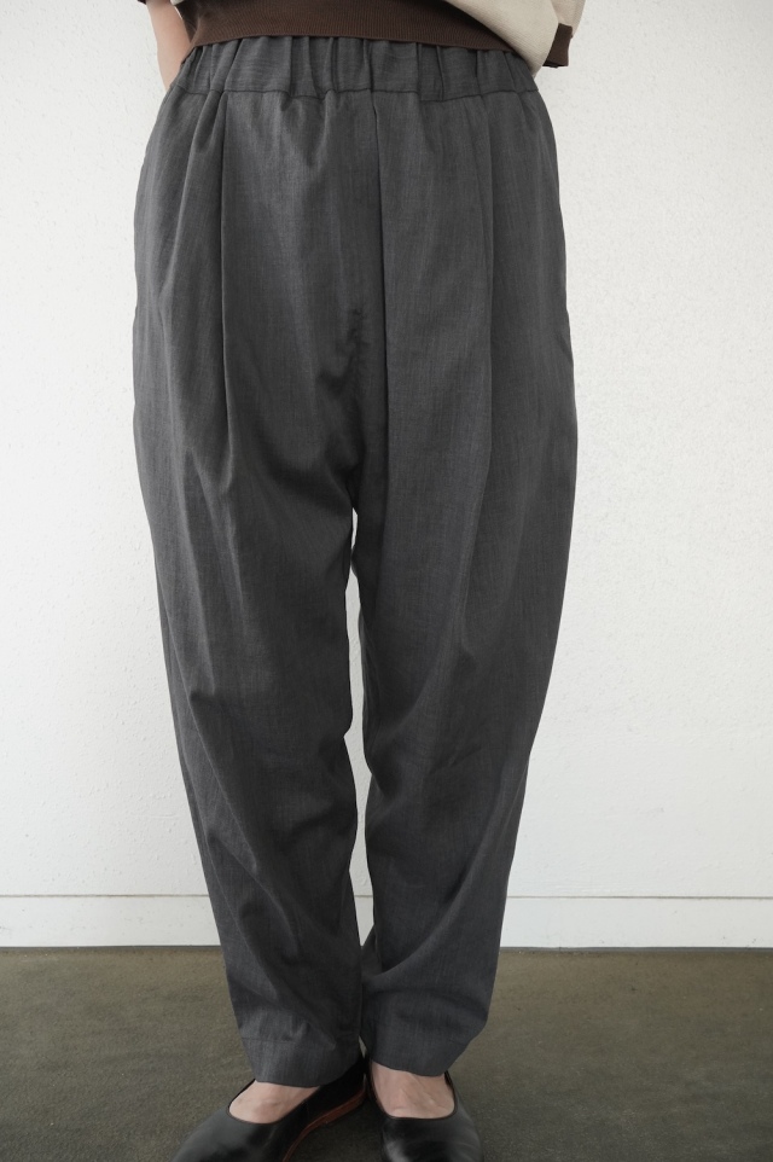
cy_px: 581
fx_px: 1097
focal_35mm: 34
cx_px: 386
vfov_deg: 55.8
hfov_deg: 38.8
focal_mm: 34
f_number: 9
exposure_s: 1/50
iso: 4000
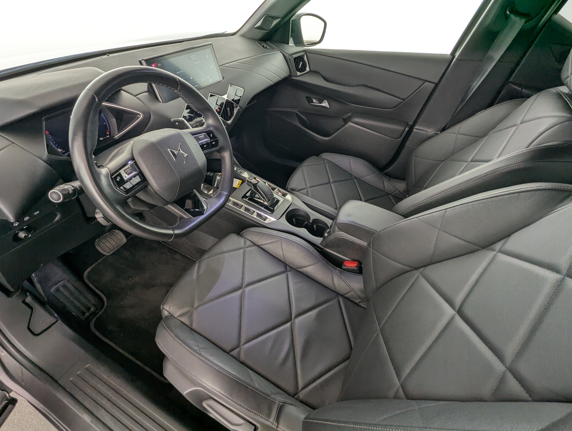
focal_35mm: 16
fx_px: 265
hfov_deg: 94.4
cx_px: 286
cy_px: 216
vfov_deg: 78.2
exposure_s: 1/43.3
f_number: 2.2
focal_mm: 2.35
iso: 75
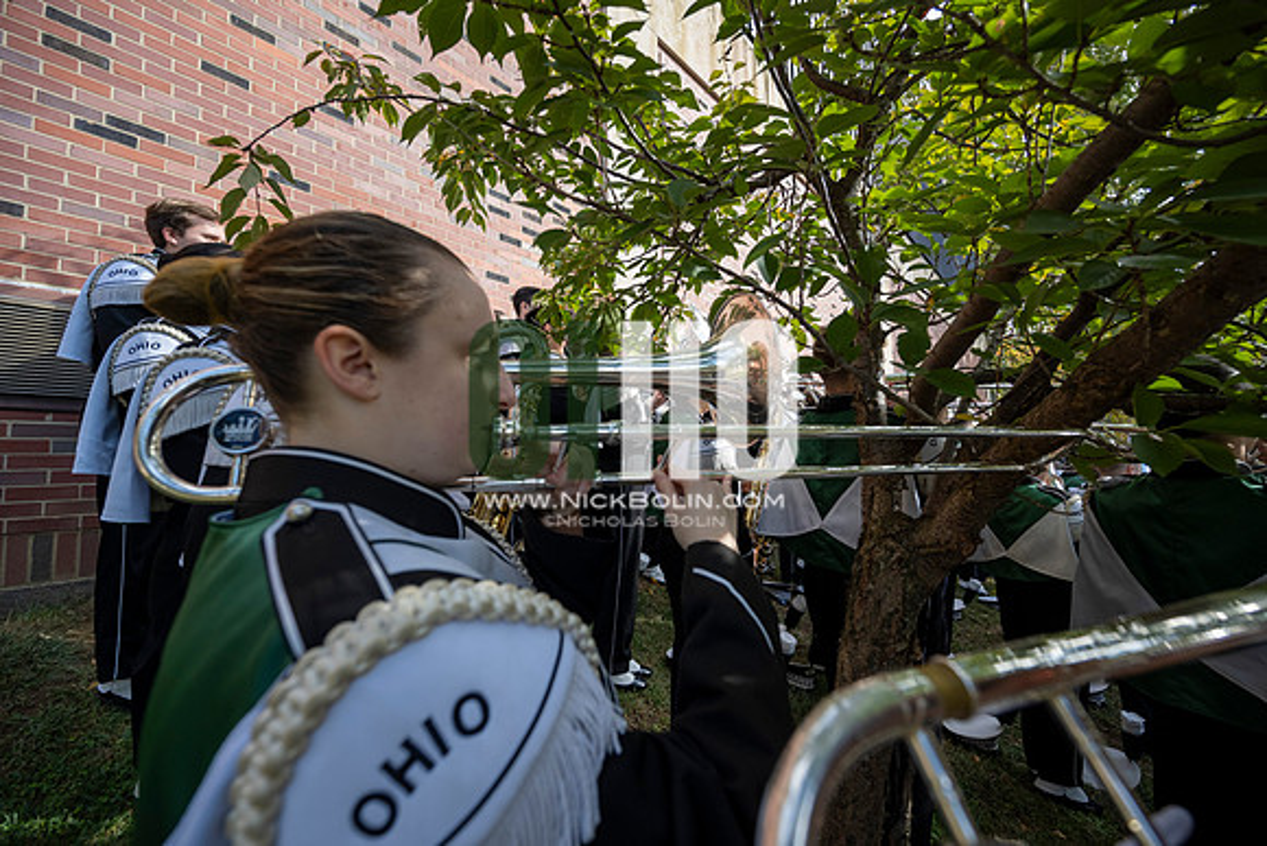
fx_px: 493
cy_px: 423
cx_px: 634
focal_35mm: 14
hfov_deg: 104.2
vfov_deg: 81.2
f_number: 4.5
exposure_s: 1/500
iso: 320
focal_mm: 14
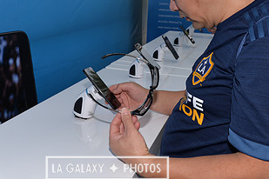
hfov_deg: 43.4
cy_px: 38
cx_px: 107
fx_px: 336
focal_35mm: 45
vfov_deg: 29.2
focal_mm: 24
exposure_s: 1/250
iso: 100
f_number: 7.1
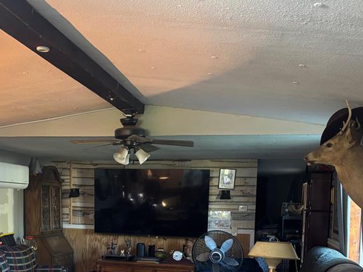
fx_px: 503
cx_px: 119
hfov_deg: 39.2
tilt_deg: -4.5
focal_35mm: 48
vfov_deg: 29.1
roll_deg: -1.1
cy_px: 241
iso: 400
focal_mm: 5.96
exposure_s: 1/40
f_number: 1.6
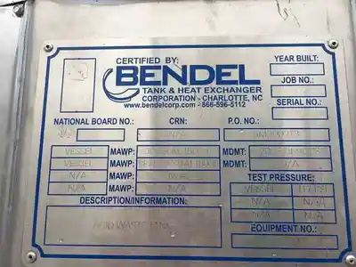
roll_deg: -1.4
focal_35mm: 29
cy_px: 134
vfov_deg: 48.2
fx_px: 298
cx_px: 178
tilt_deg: +11.6
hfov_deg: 61.7
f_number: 2.2
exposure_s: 1/403
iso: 25
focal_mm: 4.15
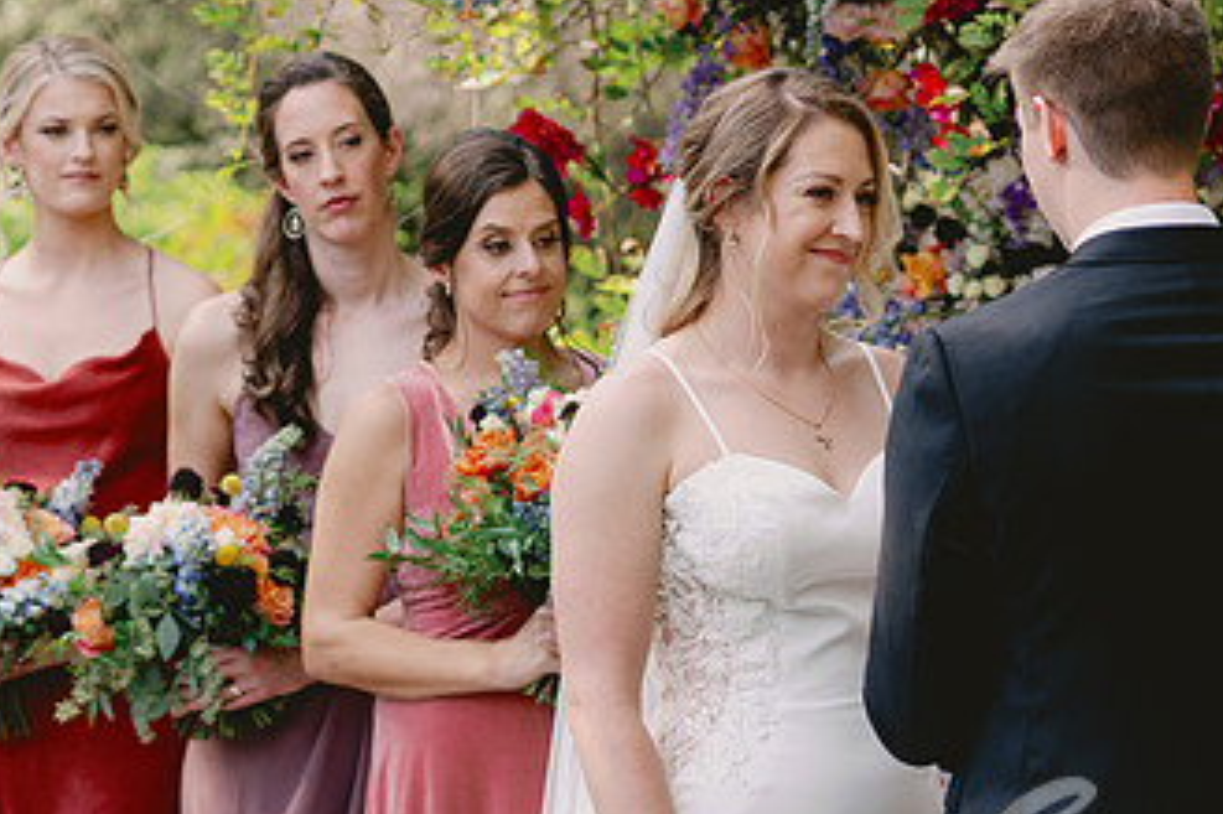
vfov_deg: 6.8
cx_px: 881
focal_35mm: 203
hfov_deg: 10.1
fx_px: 6893
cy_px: 567
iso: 200
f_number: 3.5
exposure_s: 1/250
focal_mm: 77
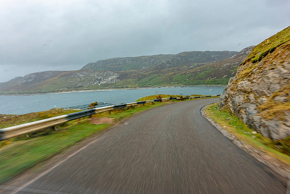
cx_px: 145
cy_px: 97
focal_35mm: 24
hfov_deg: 73.7
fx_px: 193
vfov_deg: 53.2
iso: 125
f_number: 8
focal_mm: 8.8
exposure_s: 1/50
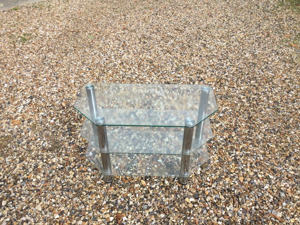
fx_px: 269
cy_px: 112
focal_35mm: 31
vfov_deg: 45.4
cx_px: 150
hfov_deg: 58.4
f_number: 2.4
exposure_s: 1/754
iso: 25
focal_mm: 3.3
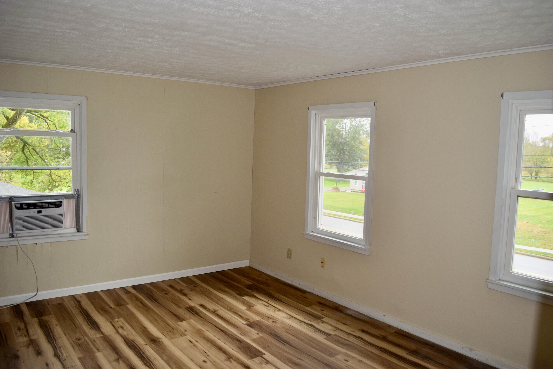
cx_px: 276
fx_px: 415
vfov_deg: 47.9
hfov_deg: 67.4
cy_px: 184
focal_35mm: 27
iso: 800
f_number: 5
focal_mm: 18
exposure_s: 1/100
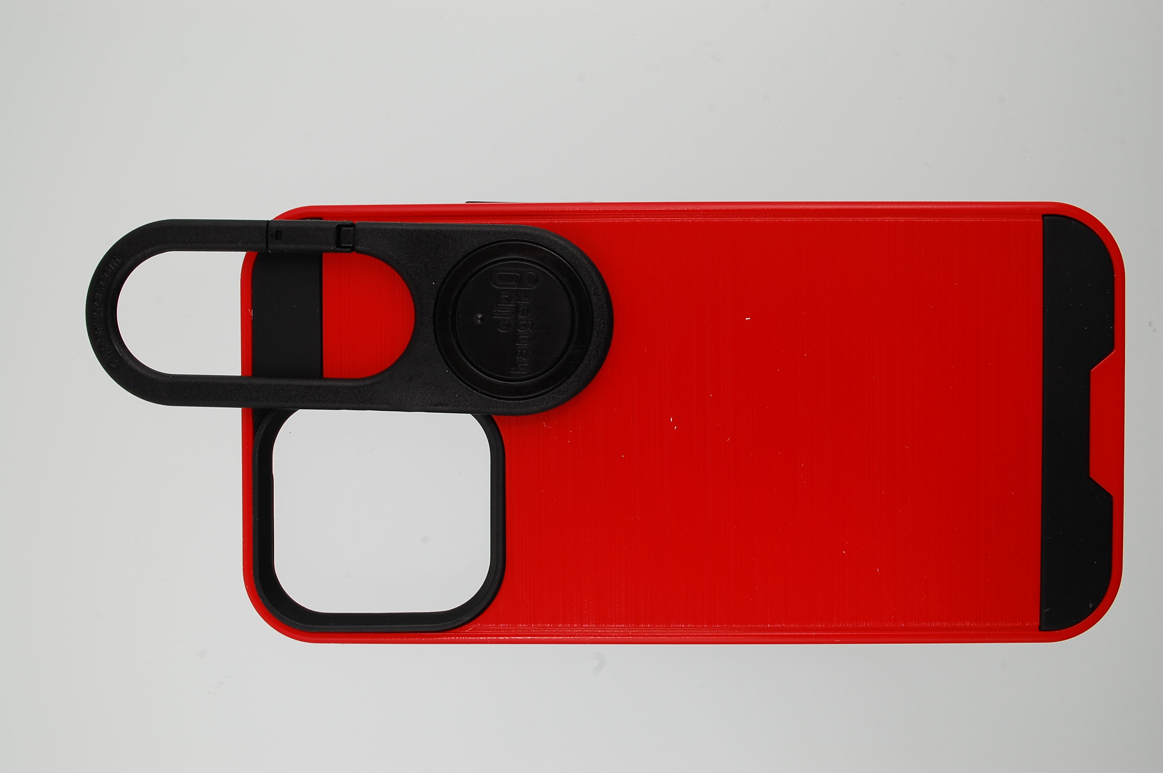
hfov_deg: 53.2
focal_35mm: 36
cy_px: 386
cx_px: 582
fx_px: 1162
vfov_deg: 36.8
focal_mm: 24
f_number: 13
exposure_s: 1/160
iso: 200
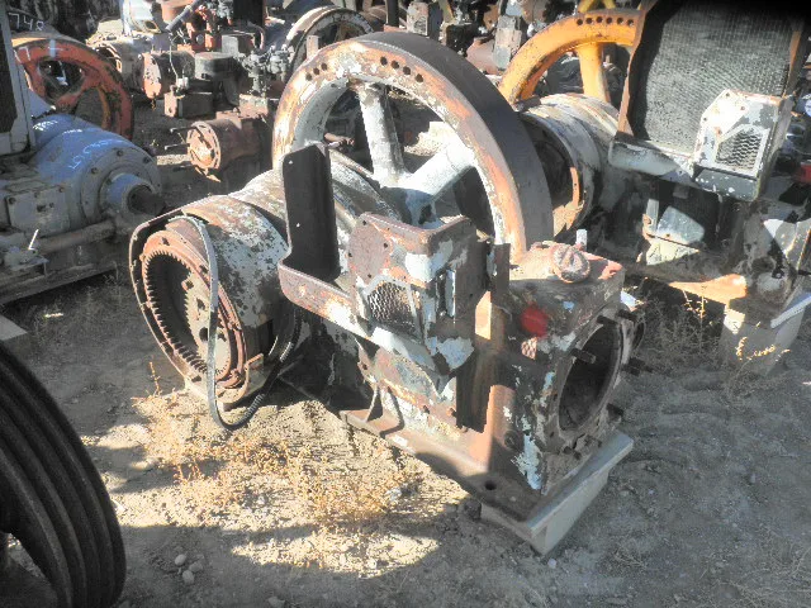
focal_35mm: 35
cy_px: 304
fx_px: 820
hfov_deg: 52.6
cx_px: 406
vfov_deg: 40.7
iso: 64
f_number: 3.2
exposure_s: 1/400
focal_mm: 6.1
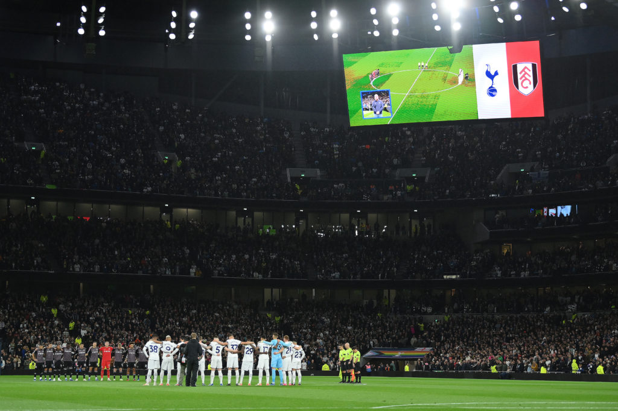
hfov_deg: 25.4
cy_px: 206
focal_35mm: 80
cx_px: 309
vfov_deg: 17.1
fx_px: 1373
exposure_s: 1/2000
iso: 1600
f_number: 2.8
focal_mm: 80
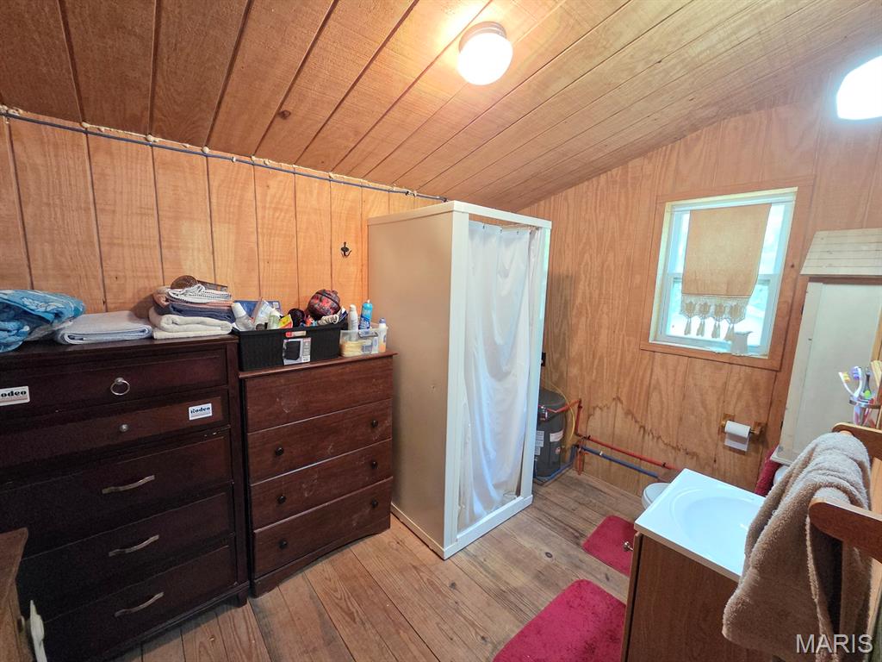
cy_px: 331
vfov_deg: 89.9
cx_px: 441
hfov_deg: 106.2
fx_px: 331
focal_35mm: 13
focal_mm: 2.2
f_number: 2.2
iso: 1600
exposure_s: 1/60
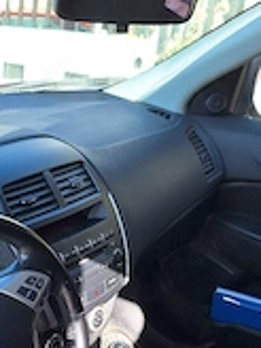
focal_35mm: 56
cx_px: 49
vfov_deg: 32.9
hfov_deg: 25.6
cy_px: 301
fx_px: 563
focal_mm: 5.54
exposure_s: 1/345
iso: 40
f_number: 1.8
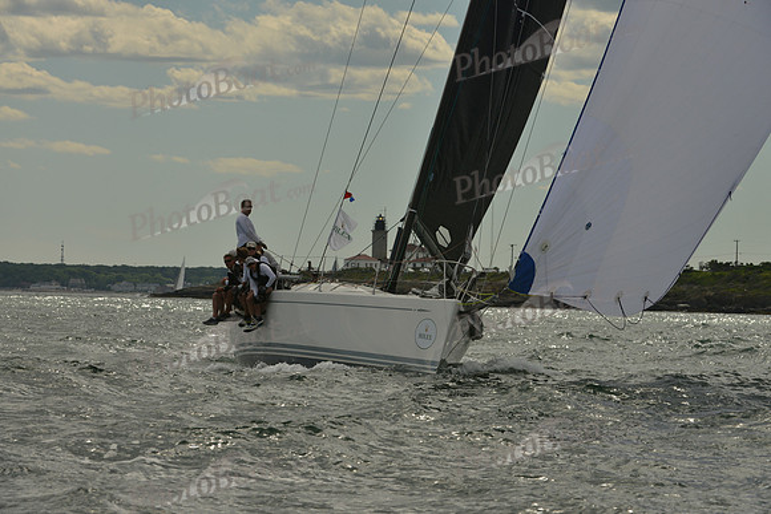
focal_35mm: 240
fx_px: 5141
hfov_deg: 8.6
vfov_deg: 5.7
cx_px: 386
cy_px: 257
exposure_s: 1/800
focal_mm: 240
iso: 400
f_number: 13
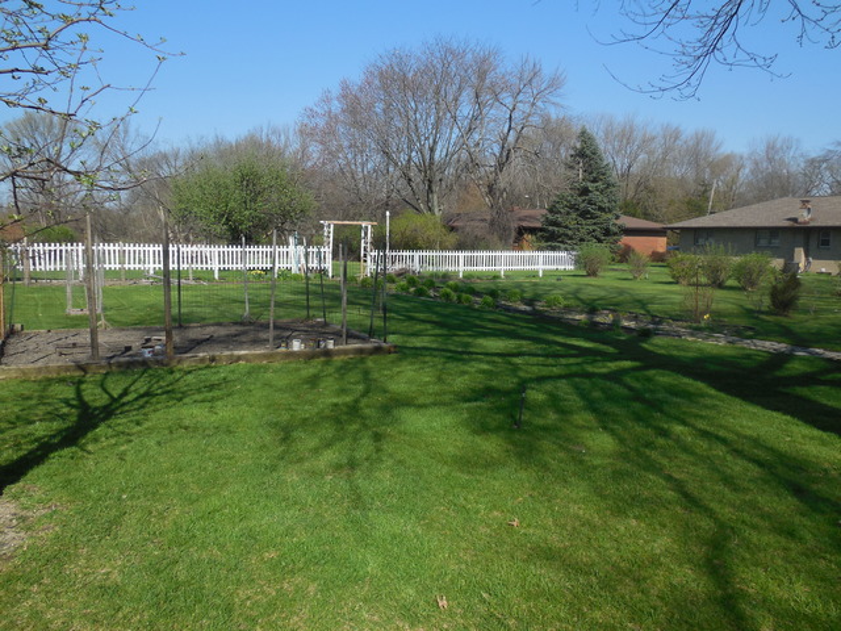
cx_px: 420
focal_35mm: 25
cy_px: 316
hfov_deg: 69.4
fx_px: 607
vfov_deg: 54.9
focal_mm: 4.5
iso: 125
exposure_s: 1/1600
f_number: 3.1
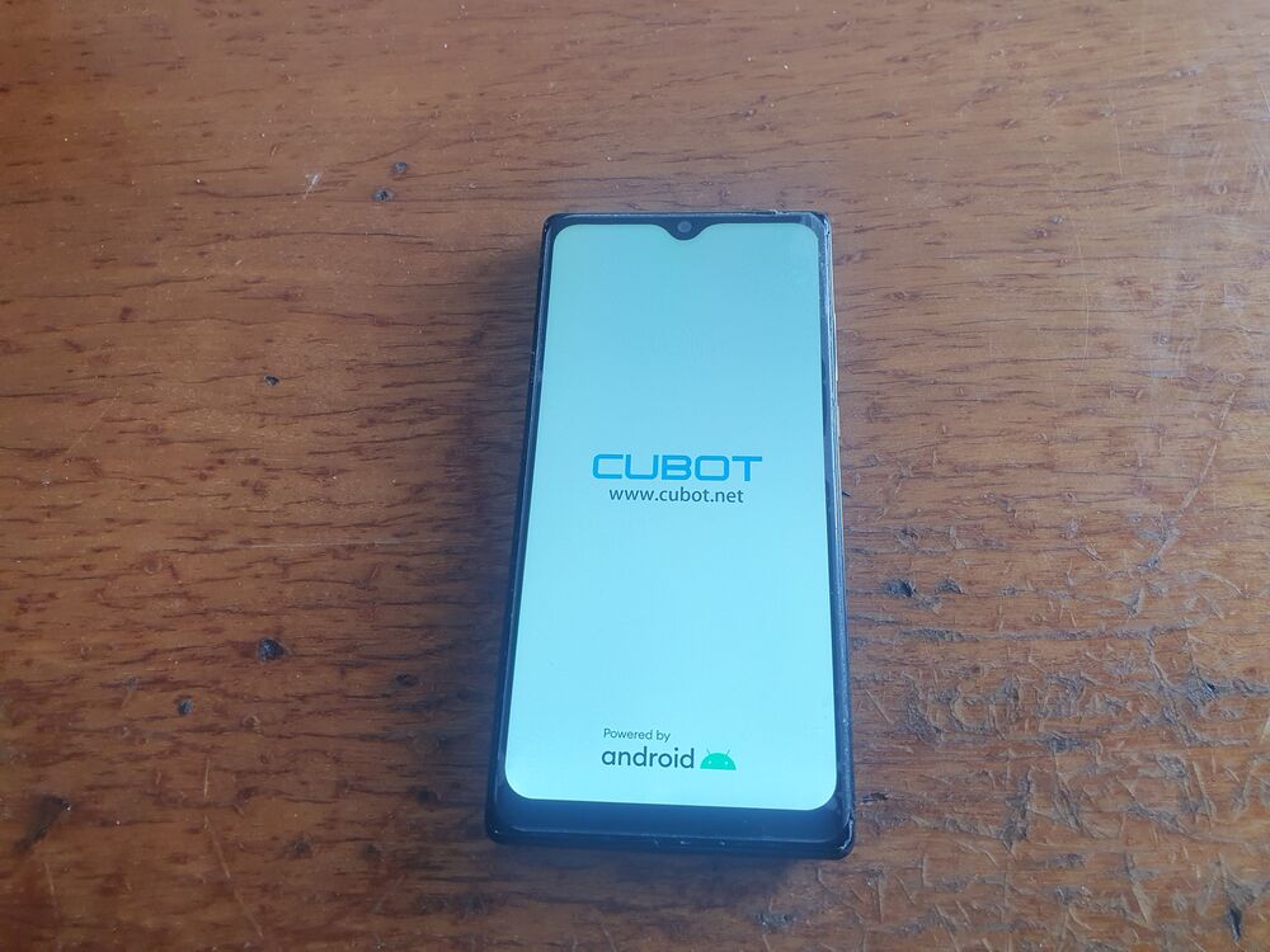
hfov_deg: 67.3
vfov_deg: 53.1
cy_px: 476
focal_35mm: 26
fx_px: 954
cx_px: 635
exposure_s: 1/100
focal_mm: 4.32
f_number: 2.4
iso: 100
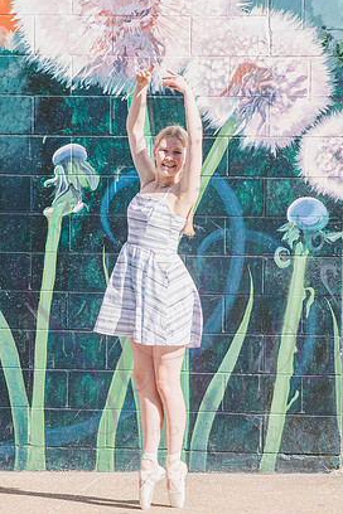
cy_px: 270
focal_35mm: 138
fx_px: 1972
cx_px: 169
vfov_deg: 14.9
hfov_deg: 9.9
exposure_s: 1/1000
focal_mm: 125
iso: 400
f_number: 9
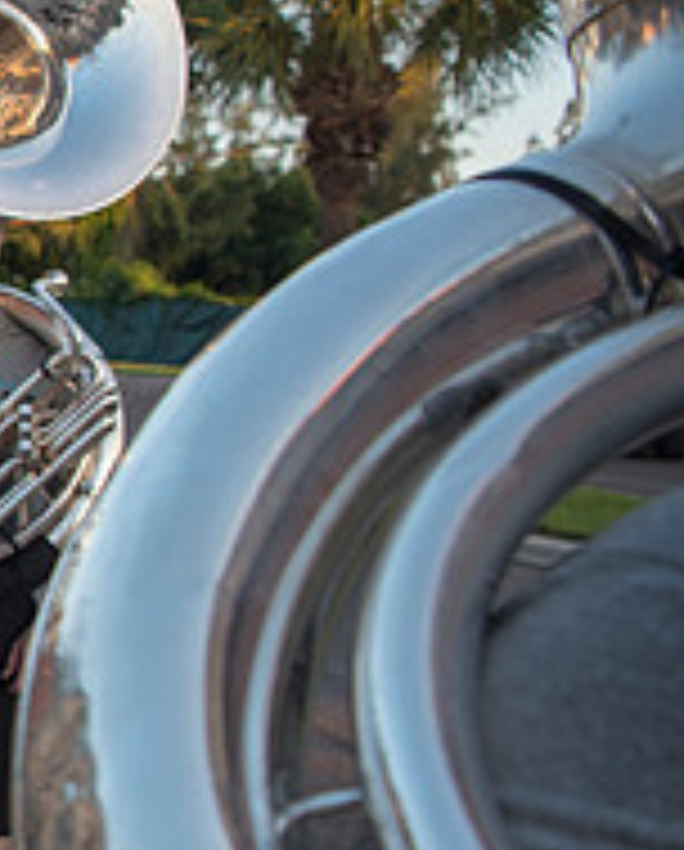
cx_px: -603
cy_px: 429
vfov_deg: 27.5
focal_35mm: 69
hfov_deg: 17.4
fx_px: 1740
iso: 250
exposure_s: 1/400
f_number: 3.5
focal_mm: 24
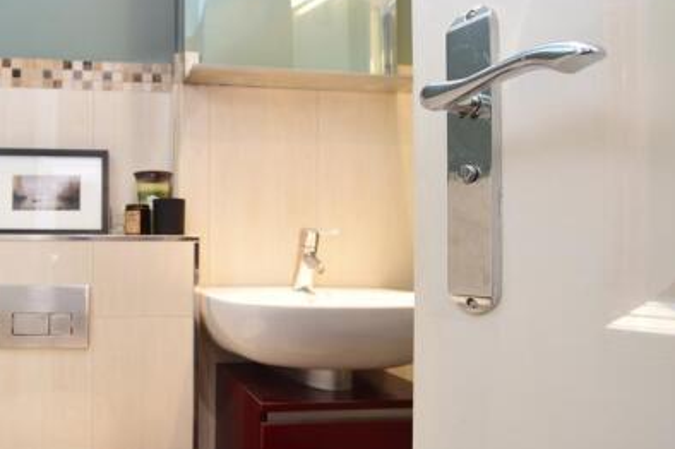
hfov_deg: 65.3
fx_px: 468
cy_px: 246
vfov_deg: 51.1
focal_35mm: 25
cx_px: 137
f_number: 5
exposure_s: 1/13
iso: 250
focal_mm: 10
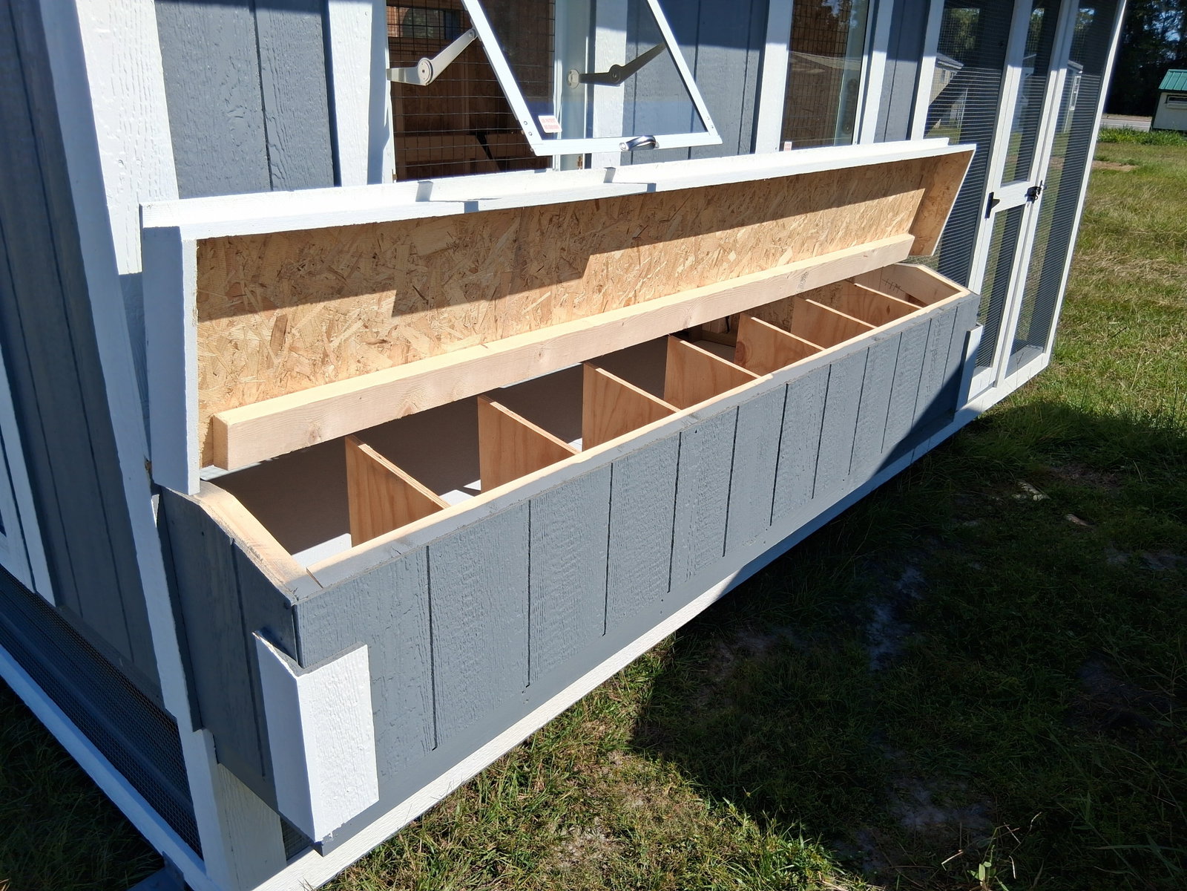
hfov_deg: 67.3
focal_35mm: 26
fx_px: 892
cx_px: 594
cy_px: 446
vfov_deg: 53.1
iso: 25
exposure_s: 1/1149
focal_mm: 3.98
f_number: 1.8
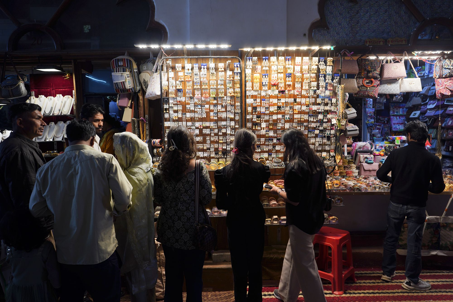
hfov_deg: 73.7
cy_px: 151
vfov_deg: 53.1
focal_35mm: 24
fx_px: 302
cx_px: 226
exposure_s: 1/100
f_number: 4.5
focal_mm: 24
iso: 100
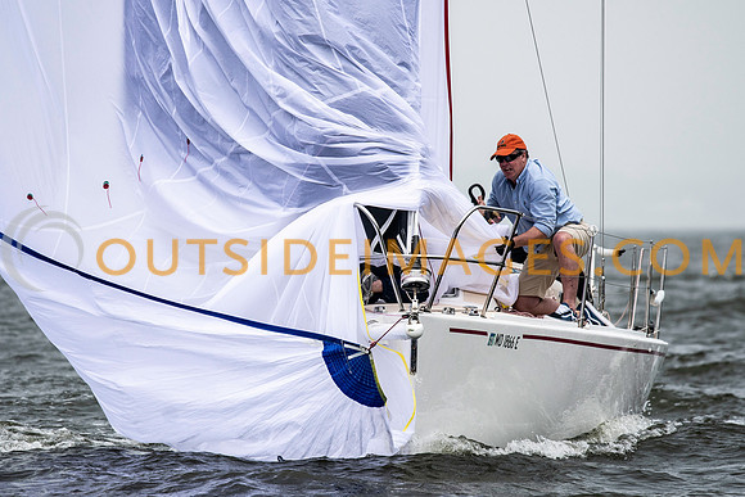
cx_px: 372
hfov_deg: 4.6
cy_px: 248
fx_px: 9314
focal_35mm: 450
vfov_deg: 3.1
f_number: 5
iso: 400
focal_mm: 300
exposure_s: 1/3200
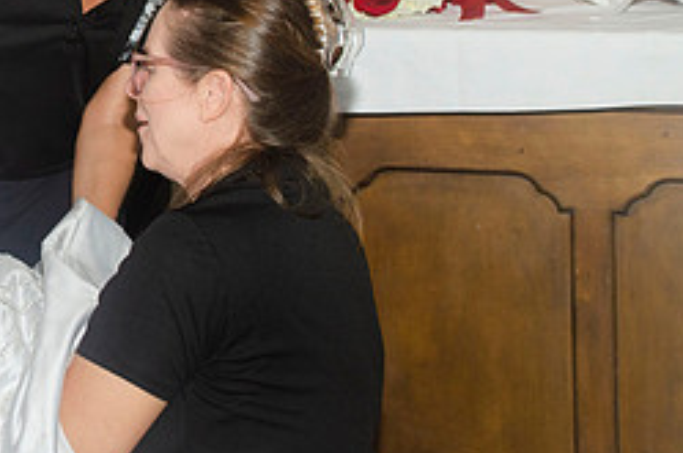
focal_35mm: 133
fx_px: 2518
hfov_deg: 15.0
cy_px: 5
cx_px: -85
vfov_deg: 10.2
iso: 400
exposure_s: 1/250
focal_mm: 38
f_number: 5.6
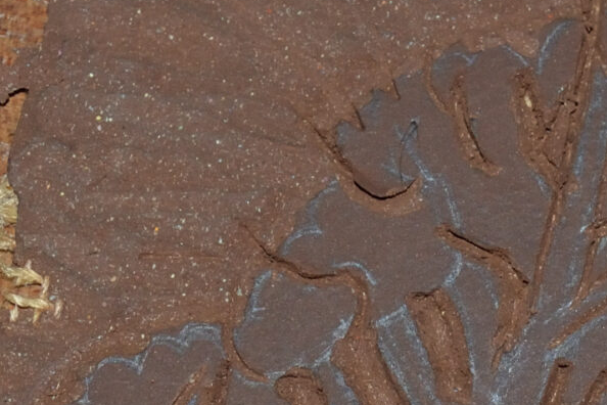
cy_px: 440
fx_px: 3052
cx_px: 695
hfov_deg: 11.2
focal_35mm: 181
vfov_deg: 7.5
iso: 200
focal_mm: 28
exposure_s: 1/200
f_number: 7.1
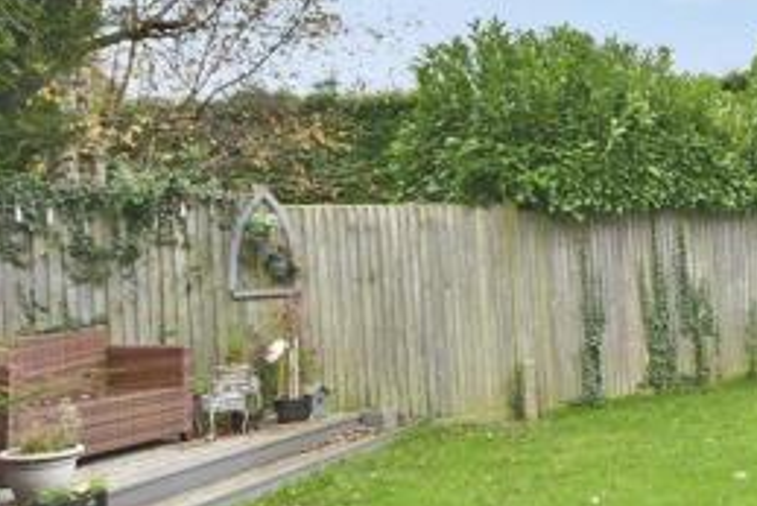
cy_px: 238
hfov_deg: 41.4
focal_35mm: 38
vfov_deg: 35.1
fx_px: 799
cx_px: 815
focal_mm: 10
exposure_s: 1/50
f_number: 7.1
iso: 400
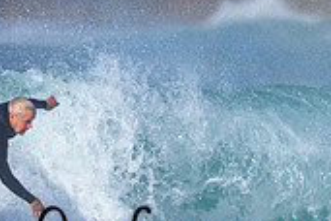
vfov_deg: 0.4
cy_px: 227
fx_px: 34219
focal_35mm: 3722
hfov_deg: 0.6
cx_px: 44
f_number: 6.3
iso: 220
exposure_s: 1/2000
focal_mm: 800
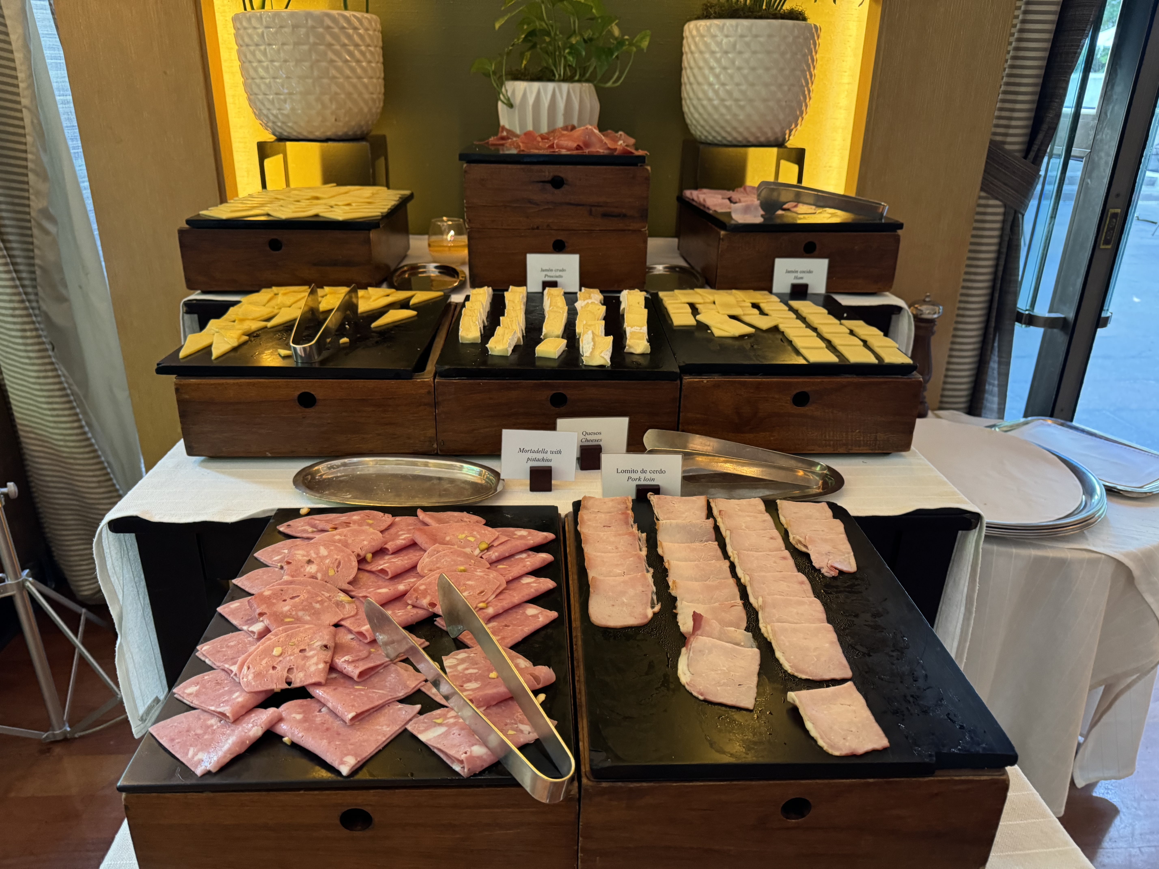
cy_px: 434
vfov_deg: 56.8
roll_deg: -2.9
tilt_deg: -21.6
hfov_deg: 71.6
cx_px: 580
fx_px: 804
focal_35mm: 24
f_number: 1.78
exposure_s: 1/50
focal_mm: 6.76
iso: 500
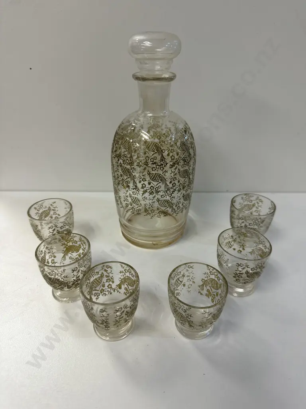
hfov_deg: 56.8
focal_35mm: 24
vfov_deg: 71.6
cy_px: 204
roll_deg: +0.0
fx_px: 283
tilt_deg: -32.8
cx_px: 153
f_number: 1.78
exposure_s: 1/100
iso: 125
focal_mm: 6.86
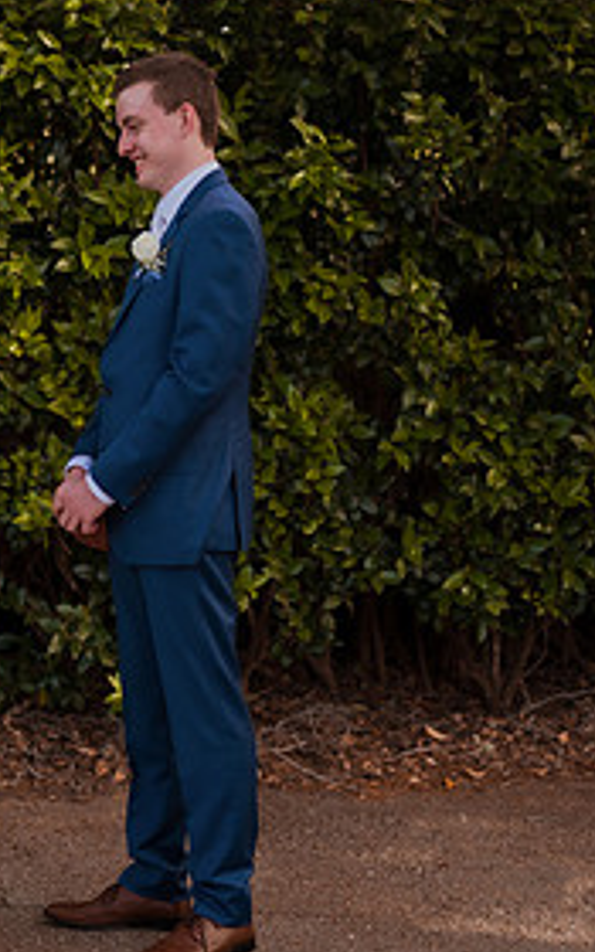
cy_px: 472
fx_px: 1972
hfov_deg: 16.5
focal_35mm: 76
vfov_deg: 27.1
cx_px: -88
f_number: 1.8
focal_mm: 35
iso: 320
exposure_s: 1/1250
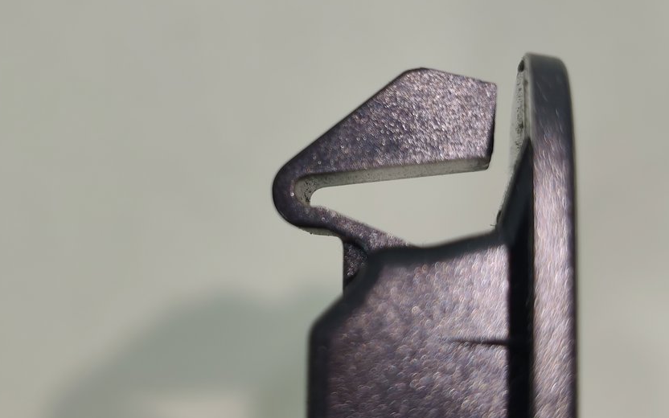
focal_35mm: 60
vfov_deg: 21.6
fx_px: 1094
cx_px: 298
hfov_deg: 34.0
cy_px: 211
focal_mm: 6.07
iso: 320
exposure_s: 1/100
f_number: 1.7
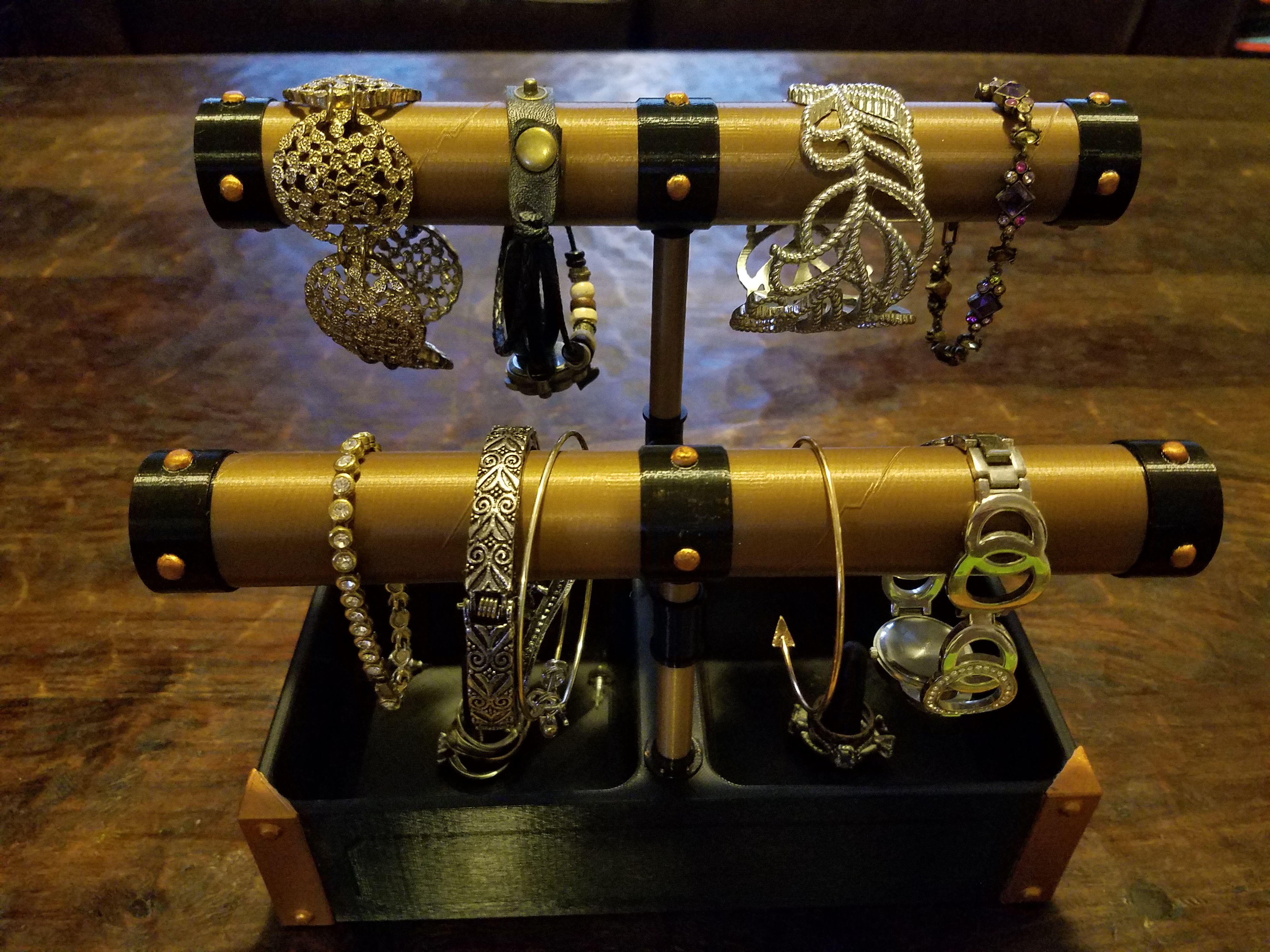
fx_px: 954
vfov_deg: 53.1
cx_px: 635
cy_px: 476
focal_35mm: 26
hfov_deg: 67.3
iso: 640
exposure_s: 1/10
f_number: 1.7
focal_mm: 4.2
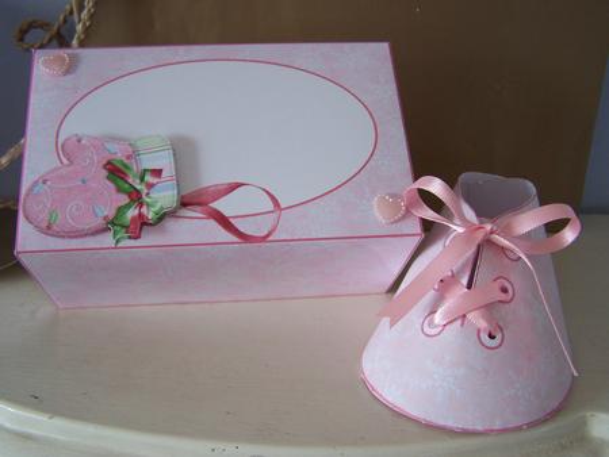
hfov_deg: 49.0
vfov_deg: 37.8
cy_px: 228
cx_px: 304
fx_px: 669
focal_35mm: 38
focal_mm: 6.3
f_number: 2.8
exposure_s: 1/20
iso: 140
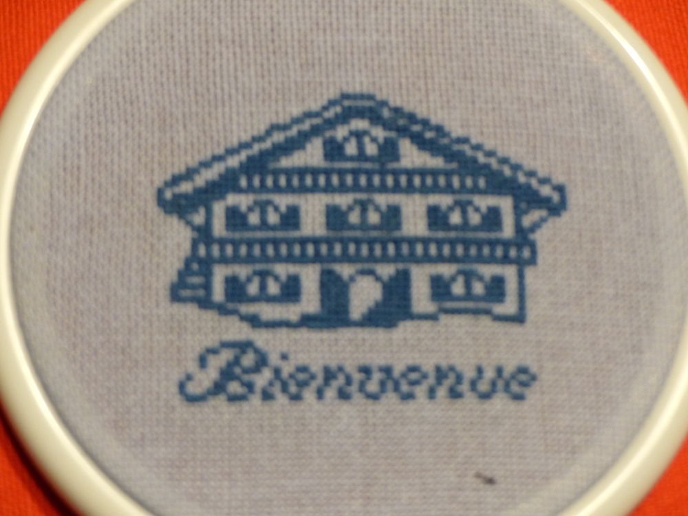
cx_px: 344
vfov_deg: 16.6
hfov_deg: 22.0
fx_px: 1769
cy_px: 258
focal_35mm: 89
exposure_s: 1/40
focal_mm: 16
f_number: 2.8
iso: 400
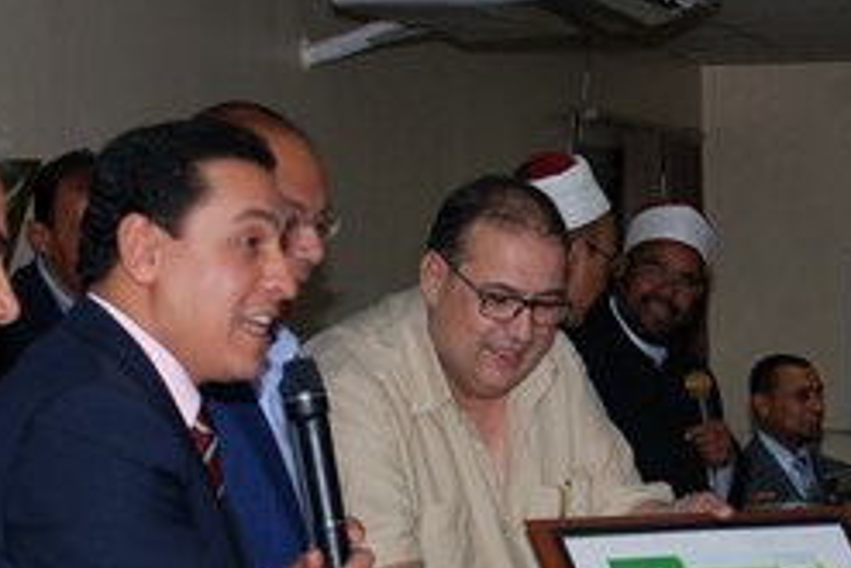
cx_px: 550
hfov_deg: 14.6
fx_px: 3311
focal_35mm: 140
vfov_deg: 9.8
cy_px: 509
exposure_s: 1/60
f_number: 5.6
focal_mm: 44
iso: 250
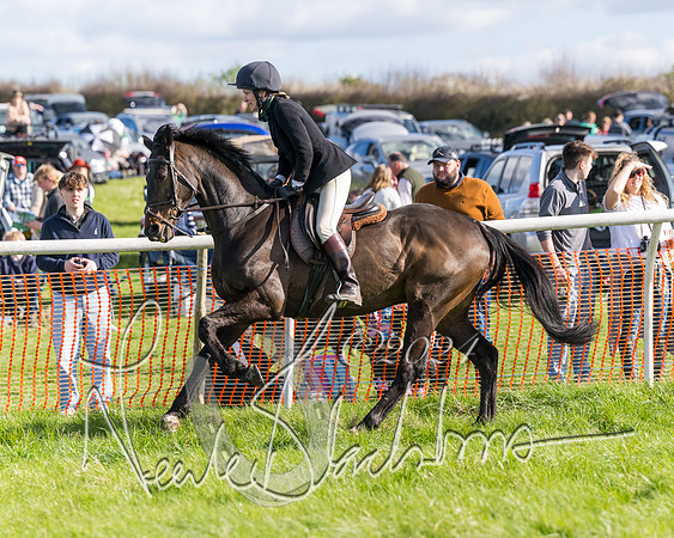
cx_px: 389
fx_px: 3921
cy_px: 305
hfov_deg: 9.8
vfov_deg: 7.9
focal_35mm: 197
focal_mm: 130
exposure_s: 1/2500
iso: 400
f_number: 3.5
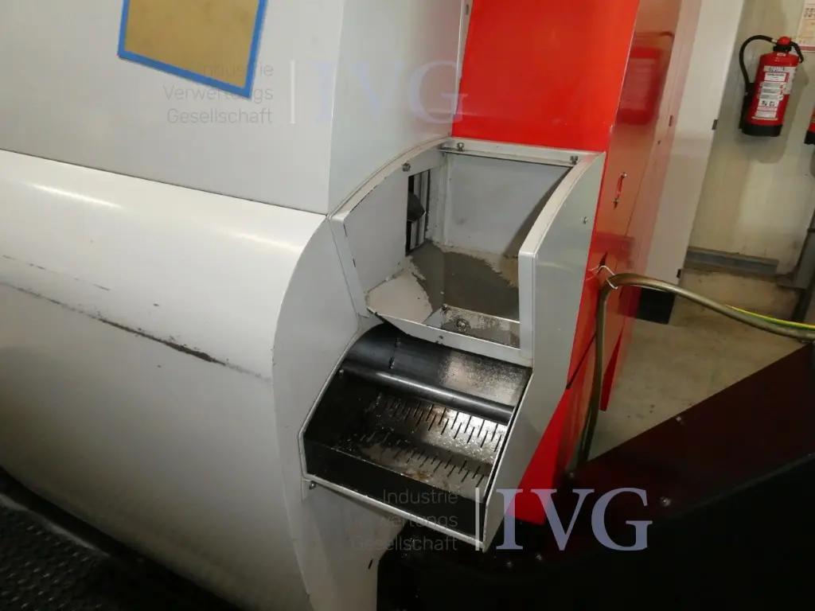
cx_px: 408
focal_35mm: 24
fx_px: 565
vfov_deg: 56.8
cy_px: 306
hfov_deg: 71.6
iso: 800
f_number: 3.3
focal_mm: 4.3
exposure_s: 1/60
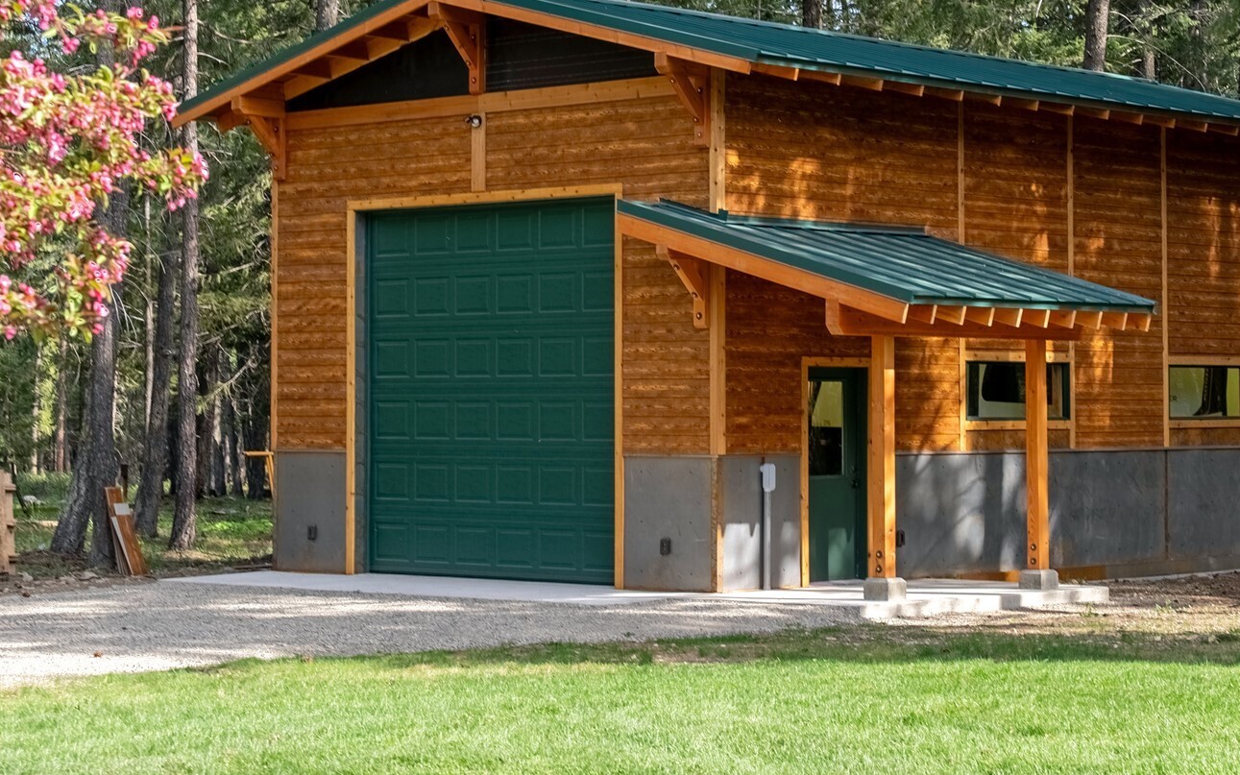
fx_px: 2837
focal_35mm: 84
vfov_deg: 15.5
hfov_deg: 24.6
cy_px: 282
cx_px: 783
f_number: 9
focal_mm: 62.7
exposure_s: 1/2500
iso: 125
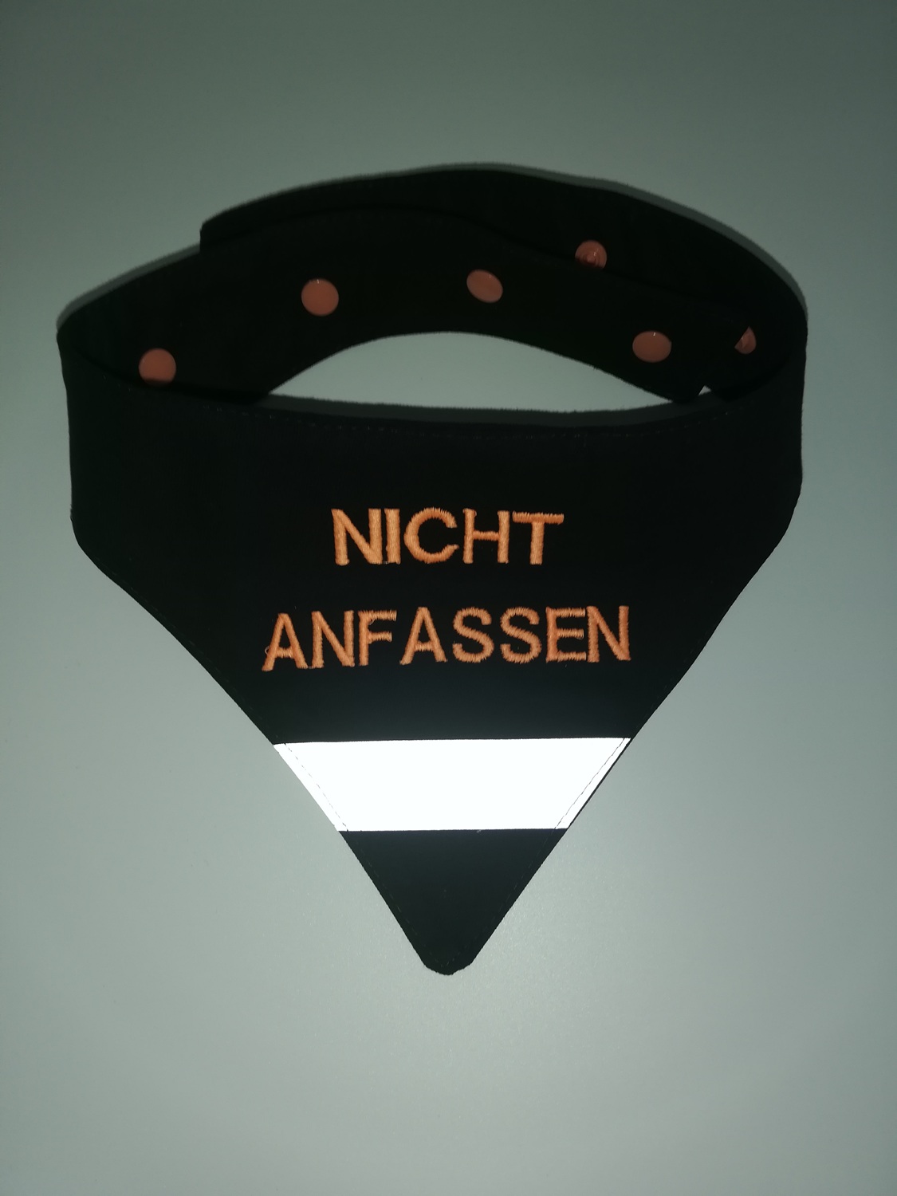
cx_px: 448
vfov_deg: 67.3
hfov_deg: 53.1
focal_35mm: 26
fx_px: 898
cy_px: 598
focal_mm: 3.81
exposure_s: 1/50
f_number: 2.2
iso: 50
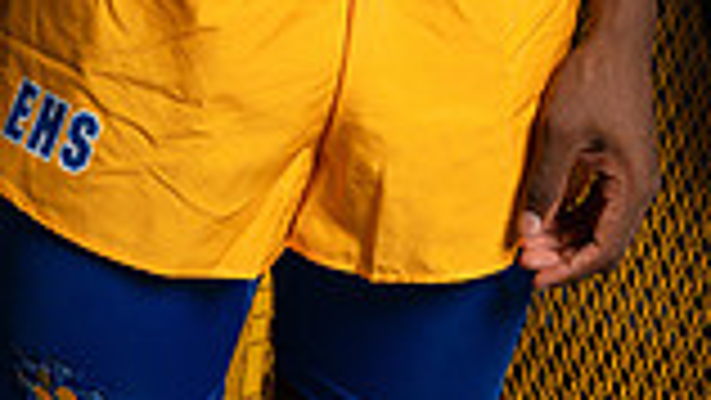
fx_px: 2357
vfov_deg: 8.7
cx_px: 450
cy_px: -589
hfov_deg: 17.1
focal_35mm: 125
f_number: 8
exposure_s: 1/250
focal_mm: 42
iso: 125
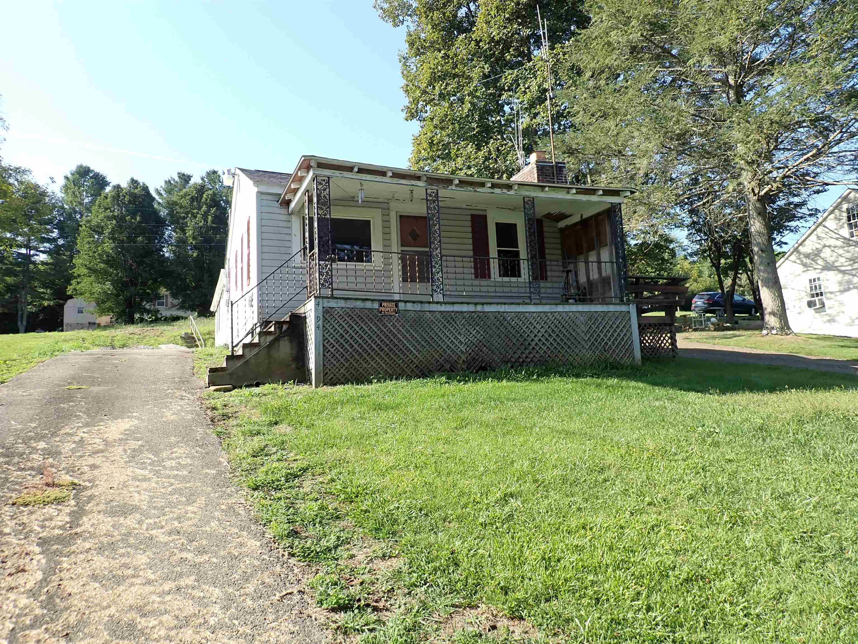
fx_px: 620
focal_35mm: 25
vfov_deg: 54.9
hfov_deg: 69.4
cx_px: 429
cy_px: 322
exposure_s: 1/500
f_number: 2.8
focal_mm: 4.5
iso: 100
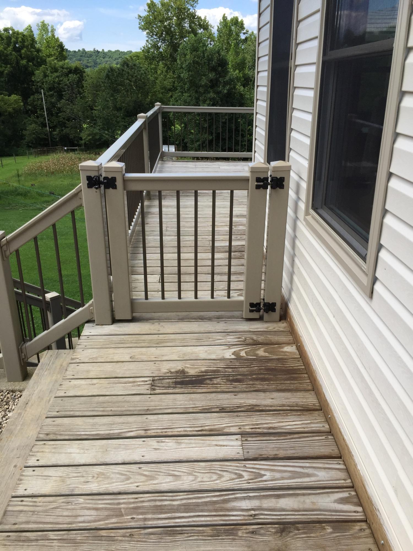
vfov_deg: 61.7
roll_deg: +0.1
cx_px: 206
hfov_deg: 48.2
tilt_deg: -21.7
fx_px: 461
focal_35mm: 29
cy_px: 276
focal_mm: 4.15
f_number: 2.2
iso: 32
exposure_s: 1/1276
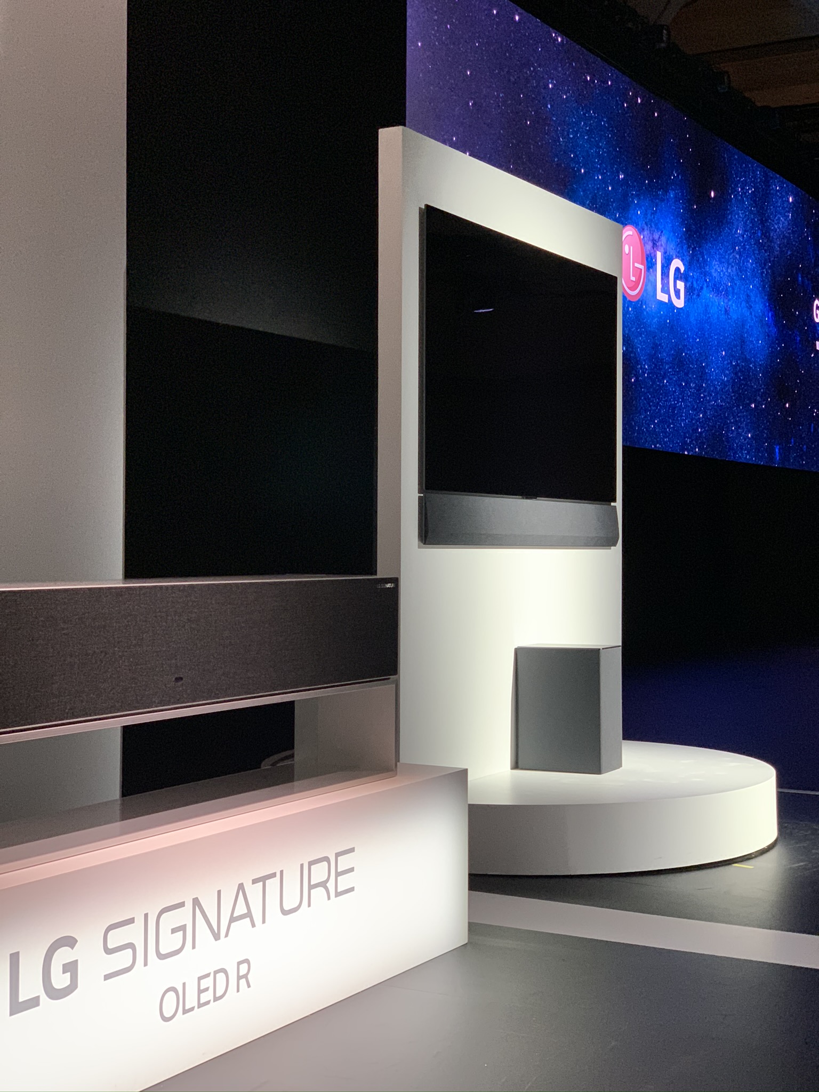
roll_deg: +0.2
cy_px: 546
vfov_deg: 36.8
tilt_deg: +1.6
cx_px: 410
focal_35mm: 52
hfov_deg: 28.0
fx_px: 1640
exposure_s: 1/60
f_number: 2.4
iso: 320
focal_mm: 6
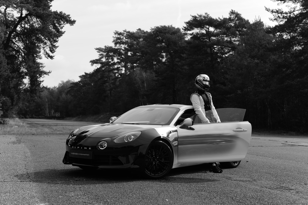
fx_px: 428
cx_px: 154
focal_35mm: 50
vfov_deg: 27.0
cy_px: 102
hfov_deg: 39.6
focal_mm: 50
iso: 320
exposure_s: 1/2500
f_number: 2
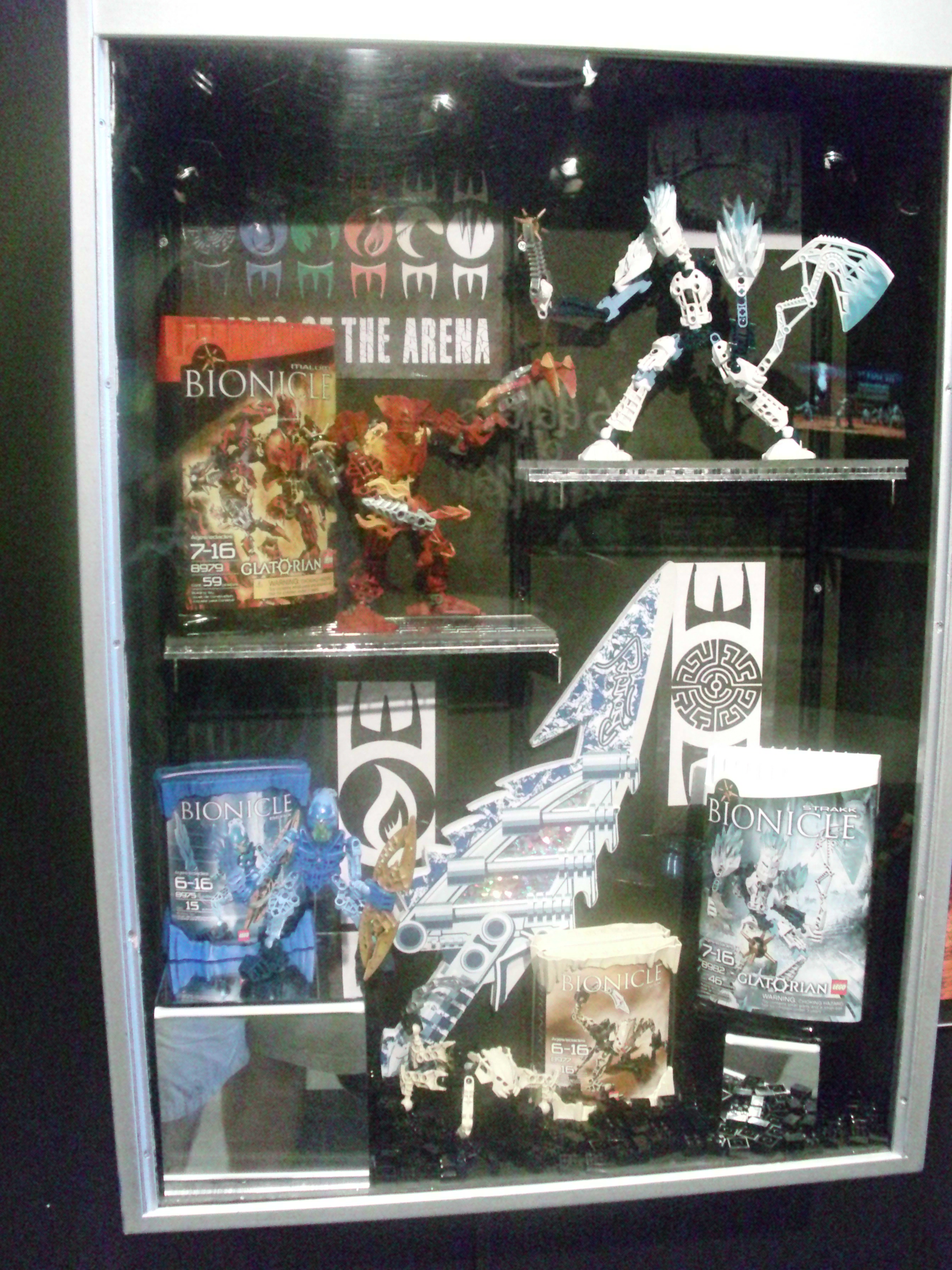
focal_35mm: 38
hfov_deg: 37.7
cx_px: 476
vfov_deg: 49.0
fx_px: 1393
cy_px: 635
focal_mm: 6.3
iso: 1600
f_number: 3.1
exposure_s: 1/41
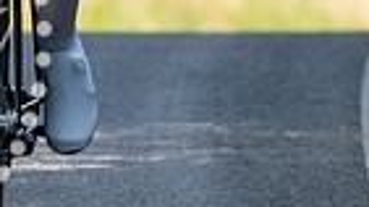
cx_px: -192
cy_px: 53
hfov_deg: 1.0
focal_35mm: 2267
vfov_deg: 0.5
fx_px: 22160
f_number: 3.5
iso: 250
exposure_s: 1/1000
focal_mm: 200
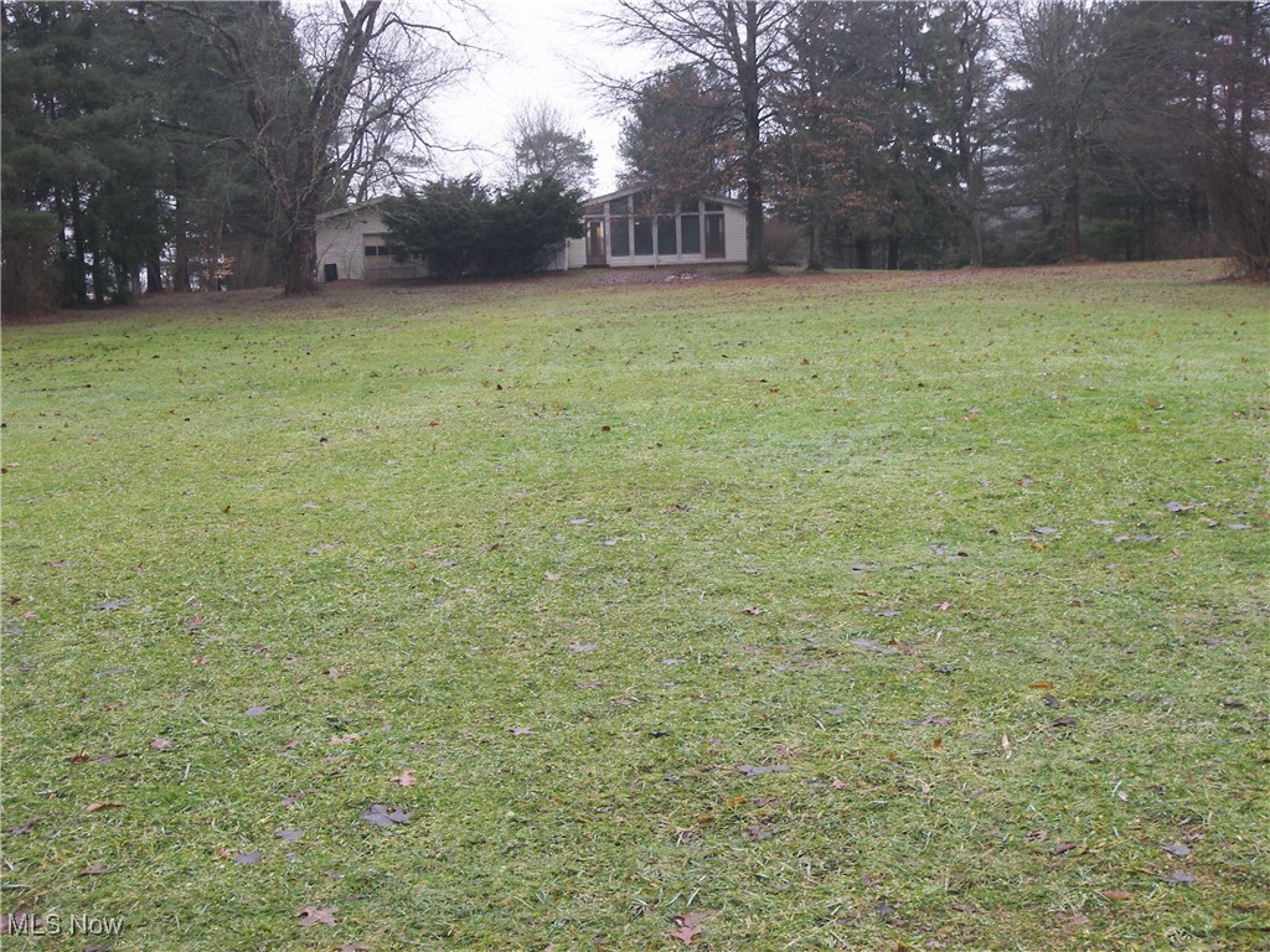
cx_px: 635
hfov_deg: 36.8
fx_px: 1908
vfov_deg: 28.0
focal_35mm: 52
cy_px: 476
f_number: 3.6
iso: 50
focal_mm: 11
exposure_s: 1/40
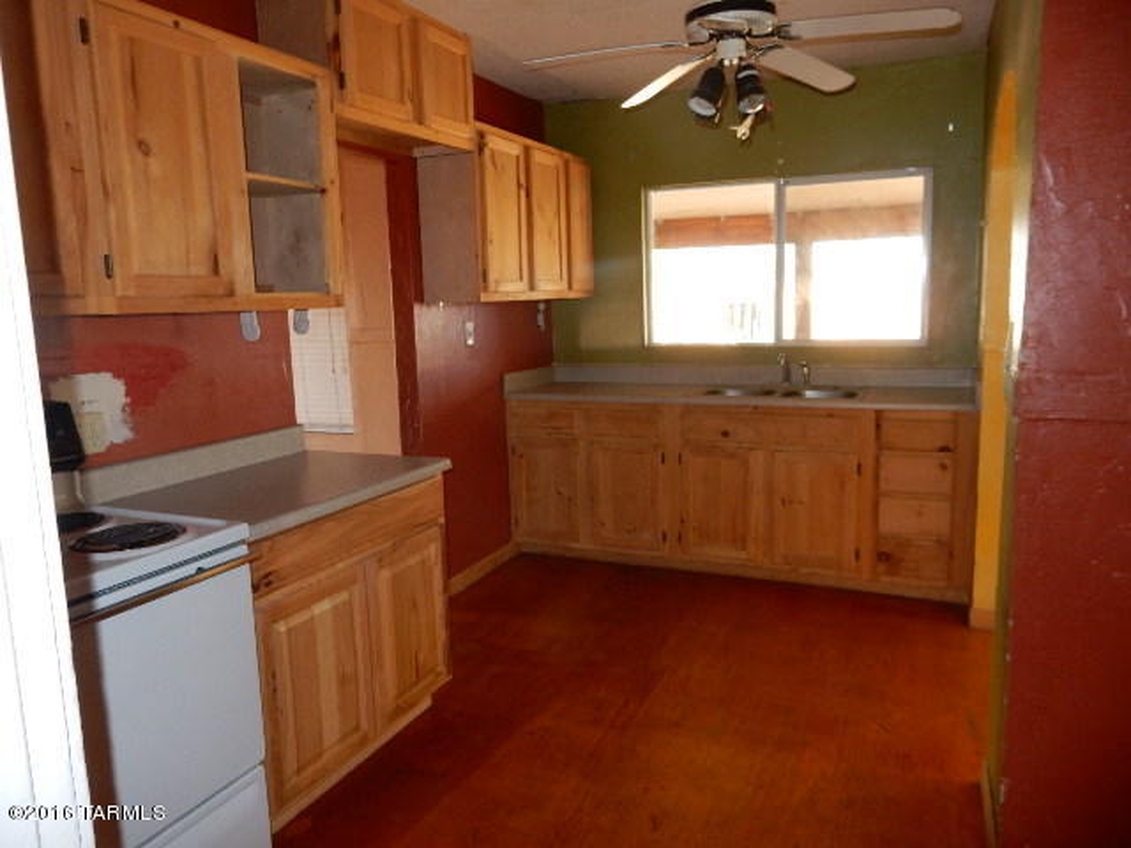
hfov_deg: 69.4
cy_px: 424
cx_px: 566
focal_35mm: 25
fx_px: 817
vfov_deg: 54.9
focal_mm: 4.5
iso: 200
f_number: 3.7
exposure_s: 1/30
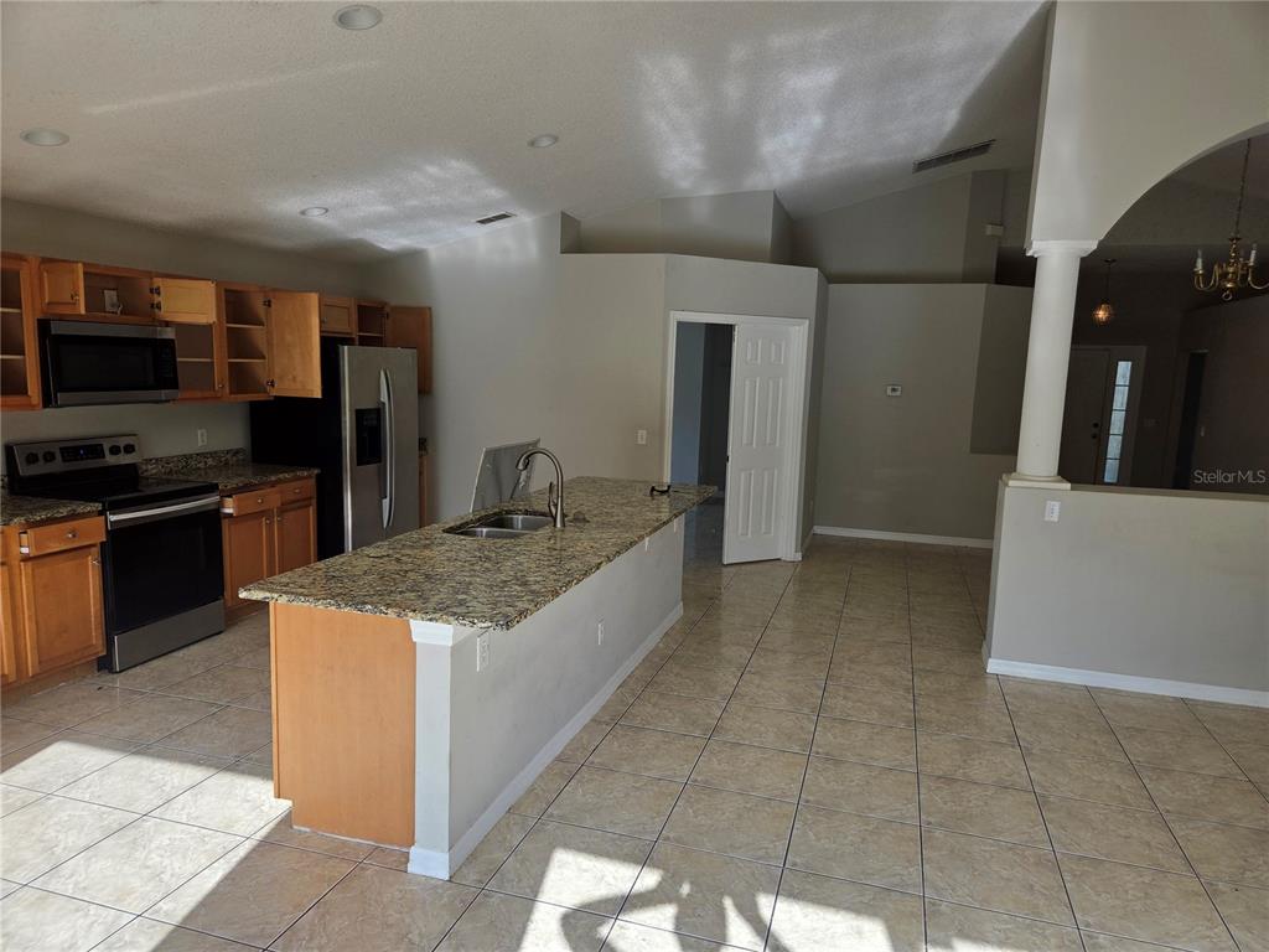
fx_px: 843
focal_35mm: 23
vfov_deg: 58.9
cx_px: 634
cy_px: 476
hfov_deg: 73.9
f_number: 1.8
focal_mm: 5.4
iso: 80
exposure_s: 1/1151
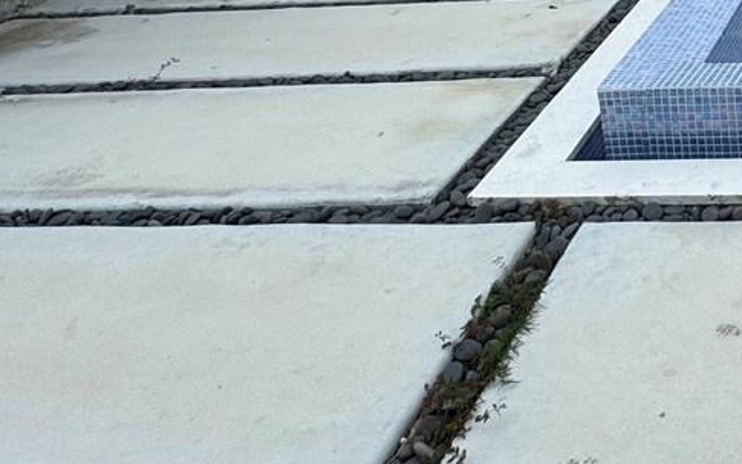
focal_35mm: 49
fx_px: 991
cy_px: -236
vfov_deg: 21.8
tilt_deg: -2.3
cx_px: 765
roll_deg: +4.8
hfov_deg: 36.3
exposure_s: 1/944
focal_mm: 2.22
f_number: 2.2
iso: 50
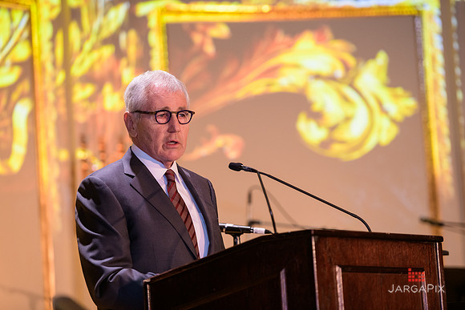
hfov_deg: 14.2
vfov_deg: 9.5
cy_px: 155
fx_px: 1873
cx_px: 232
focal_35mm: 145
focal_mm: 145
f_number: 3.2
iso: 1600
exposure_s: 1/125
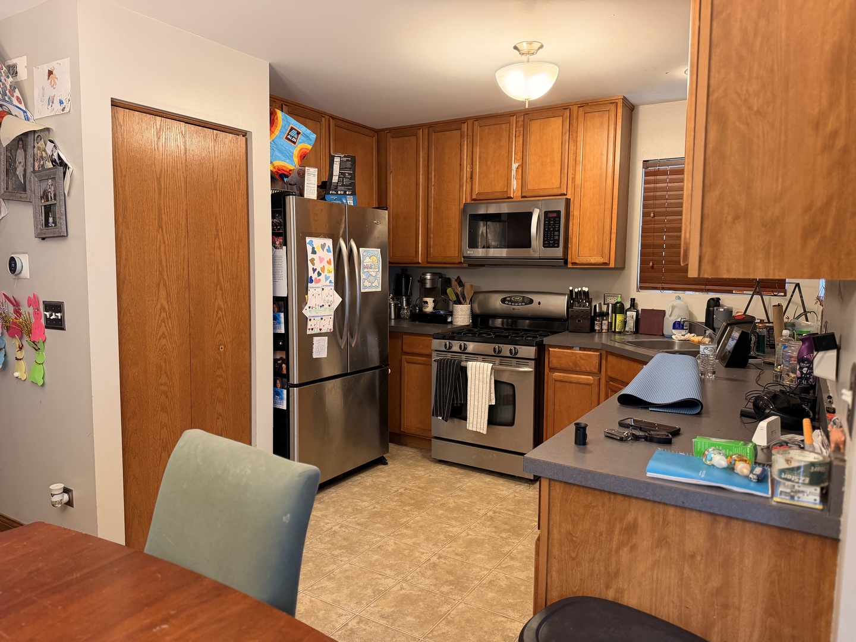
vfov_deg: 56.8
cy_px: 321
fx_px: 593
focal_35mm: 24
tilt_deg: -5.3
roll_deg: -0.2
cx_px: 428
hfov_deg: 71.6
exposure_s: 1/120
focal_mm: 6.76
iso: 320
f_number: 1.78
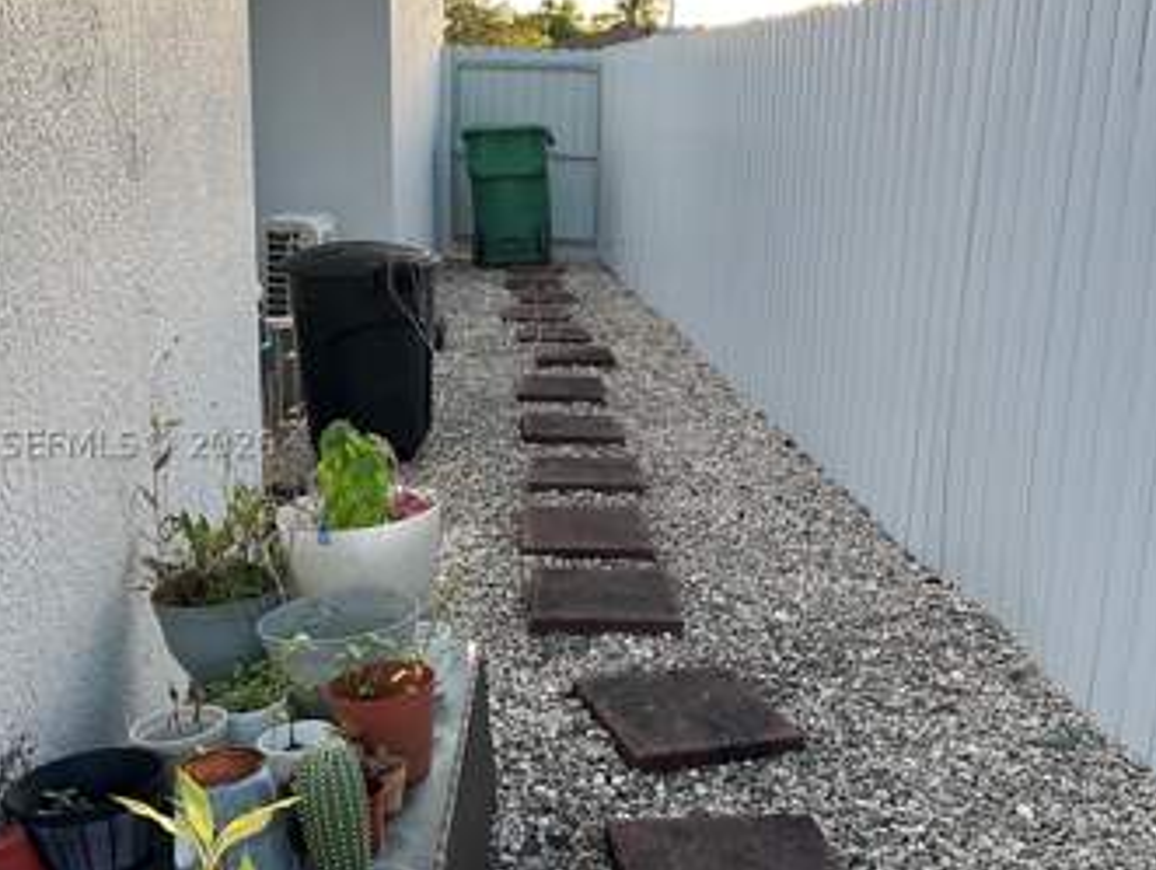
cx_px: 597
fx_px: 1404
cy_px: 444
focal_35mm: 42
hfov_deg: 44.7
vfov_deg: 34.4
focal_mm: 3
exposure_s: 1/122
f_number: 1.8
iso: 20
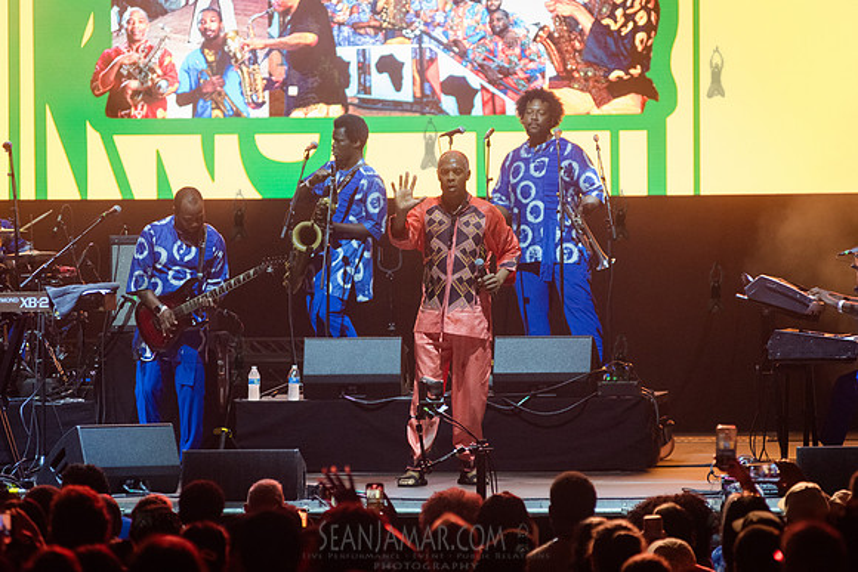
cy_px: 286
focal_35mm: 203
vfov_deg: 6.8
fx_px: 4851
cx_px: 429
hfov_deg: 10.1
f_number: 4
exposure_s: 1/500
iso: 4000
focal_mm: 200
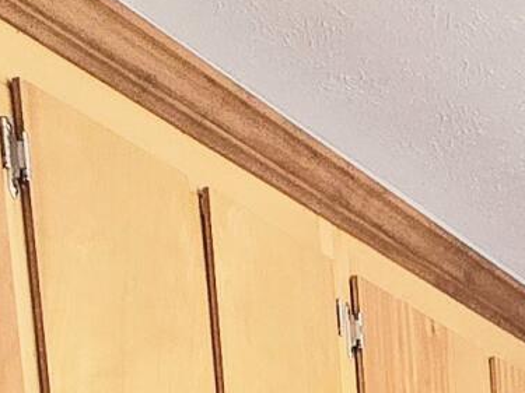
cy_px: 1161
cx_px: 531
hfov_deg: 18.4
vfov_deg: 10.4
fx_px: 1577
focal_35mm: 104
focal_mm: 2.2
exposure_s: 1/60.2
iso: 250
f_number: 2.2
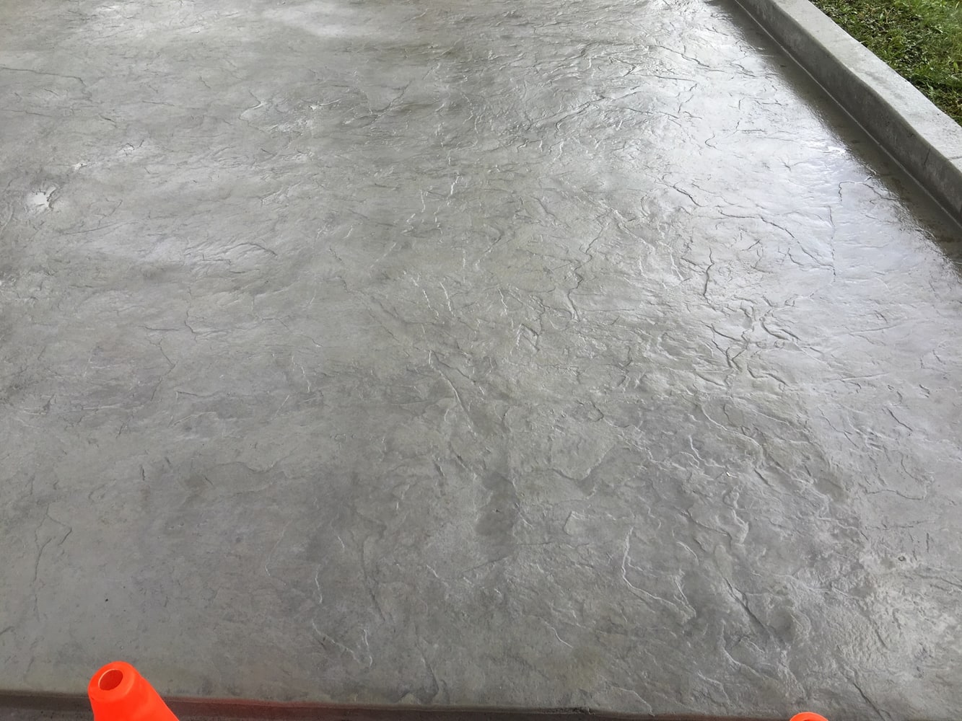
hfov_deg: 61.7
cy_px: 360
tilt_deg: -41.2
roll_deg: +4.0
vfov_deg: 48.2
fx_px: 806
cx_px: 481
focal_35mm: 29
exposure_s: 1/309
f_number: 2.2
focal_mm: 4.15
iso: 25
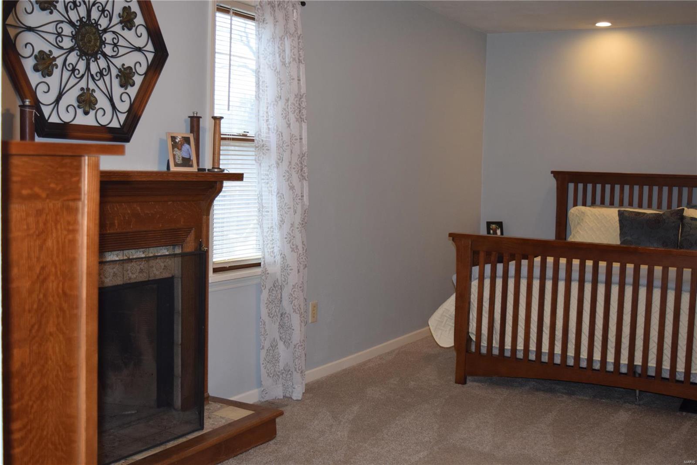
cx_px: 348
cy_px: 232
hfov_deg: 46.4
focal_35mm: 42
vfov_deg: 31.9
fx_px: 813
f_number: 4.5
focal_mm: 28
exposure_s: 1/80
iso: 800
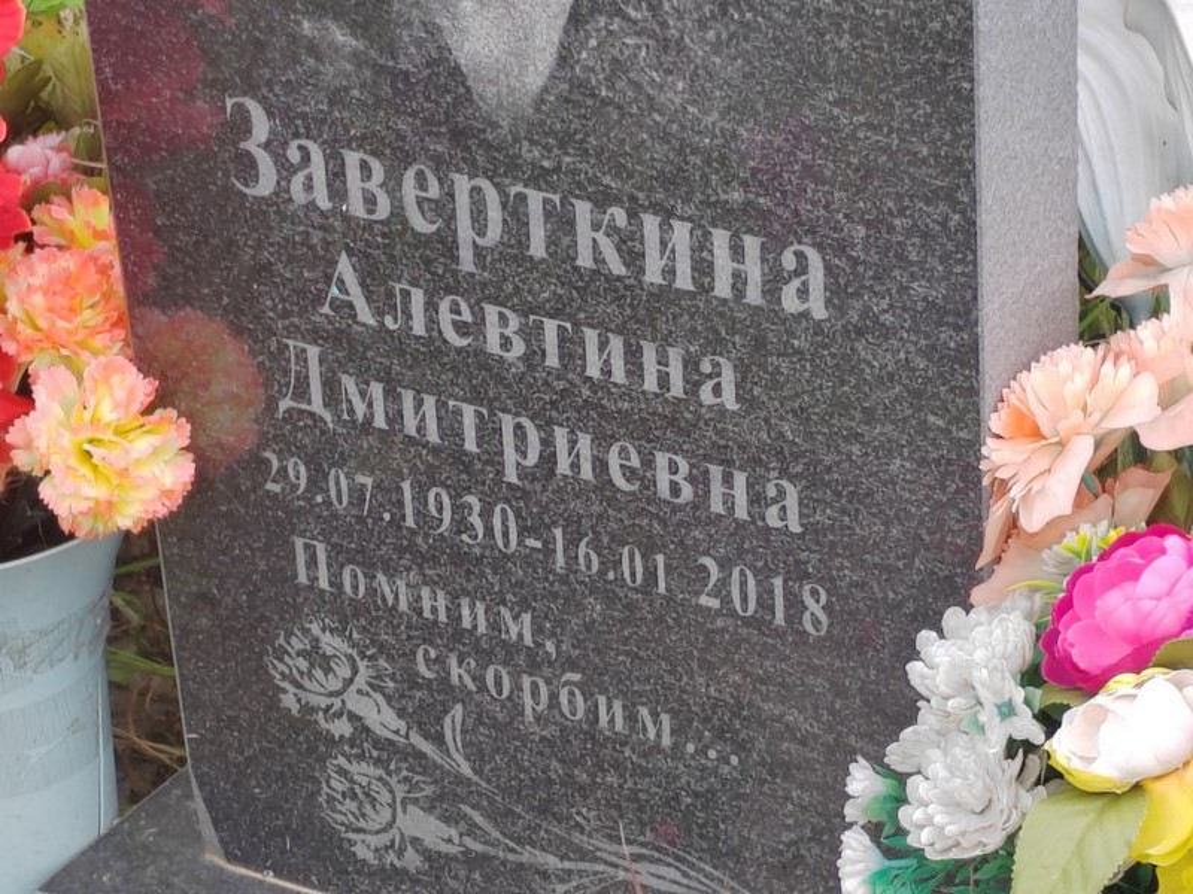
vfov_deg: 13.2
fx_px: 3860
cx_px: 596
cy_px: 447
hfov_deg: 17.6
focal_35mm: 112
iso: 100
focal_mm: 5.52
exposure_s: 1/270
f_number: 1.9
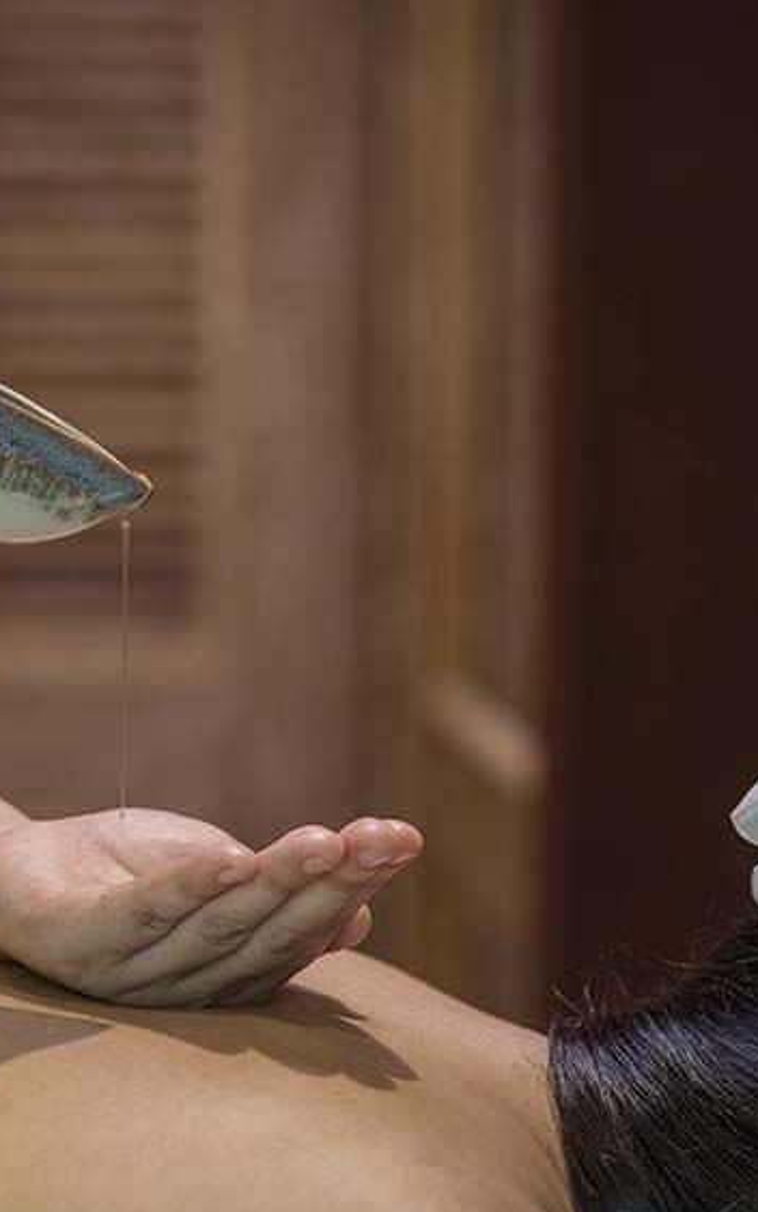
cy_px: 650
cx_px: 323
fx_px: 5287
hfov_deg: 8.2
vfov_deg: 13.1
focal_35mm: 160
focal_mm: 92
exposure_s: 1/200
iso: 800
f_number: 3.5
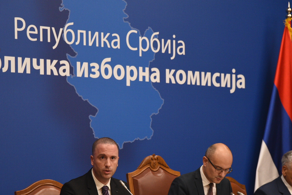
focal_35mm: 142
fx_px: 1152
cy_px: 134
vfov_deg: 9.7
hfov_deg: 14.4
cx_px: 134
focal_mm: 95
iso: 2500
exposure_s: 1/160
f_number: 4
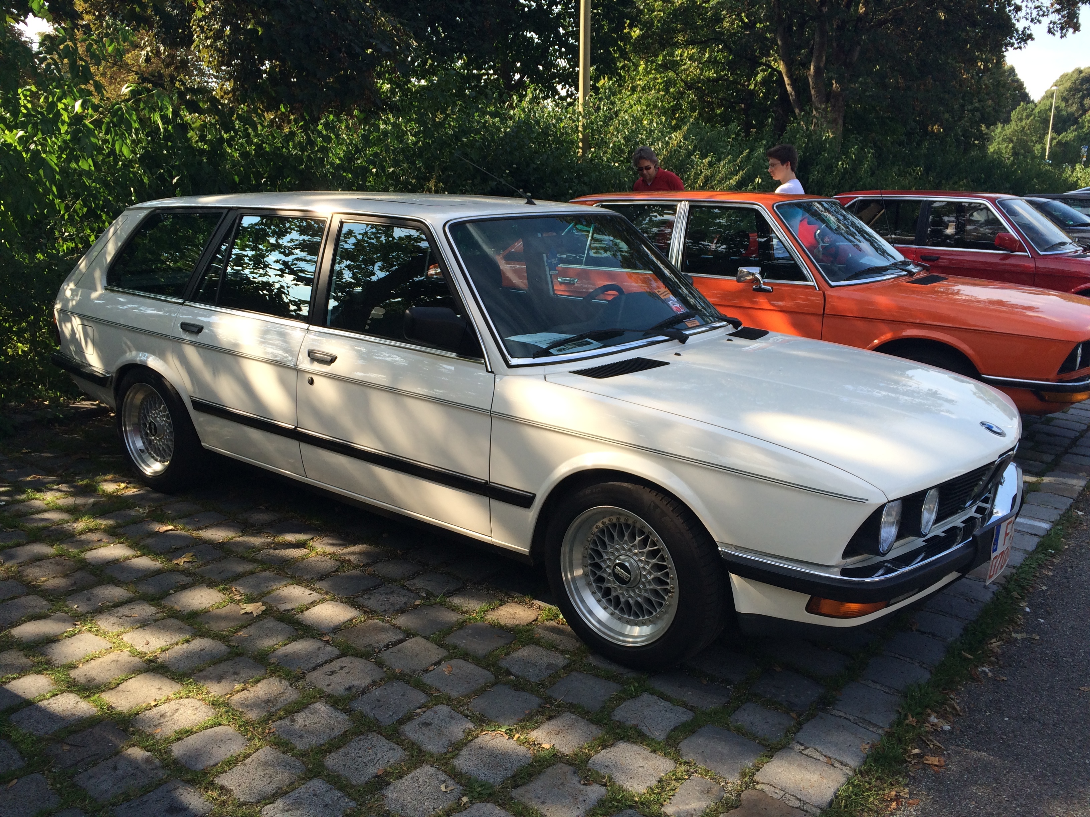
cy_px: 408
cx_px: 545
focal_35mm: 29
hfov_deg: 61.7
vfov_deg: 48.2
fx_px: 913
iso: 32
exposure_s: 1/684
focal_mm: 4.15
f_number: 2.2
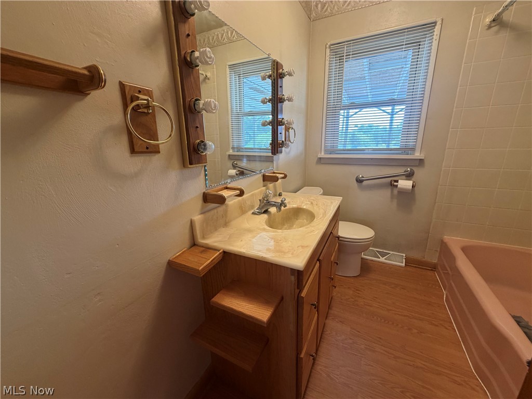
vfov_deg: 85.7
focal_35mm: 14
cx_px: 266
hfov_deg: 102.1
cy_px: 200
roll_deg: +1.9
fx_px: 215
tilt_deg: -15.1
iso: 250
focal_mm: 2.22
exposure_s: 1/60
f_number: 2.2
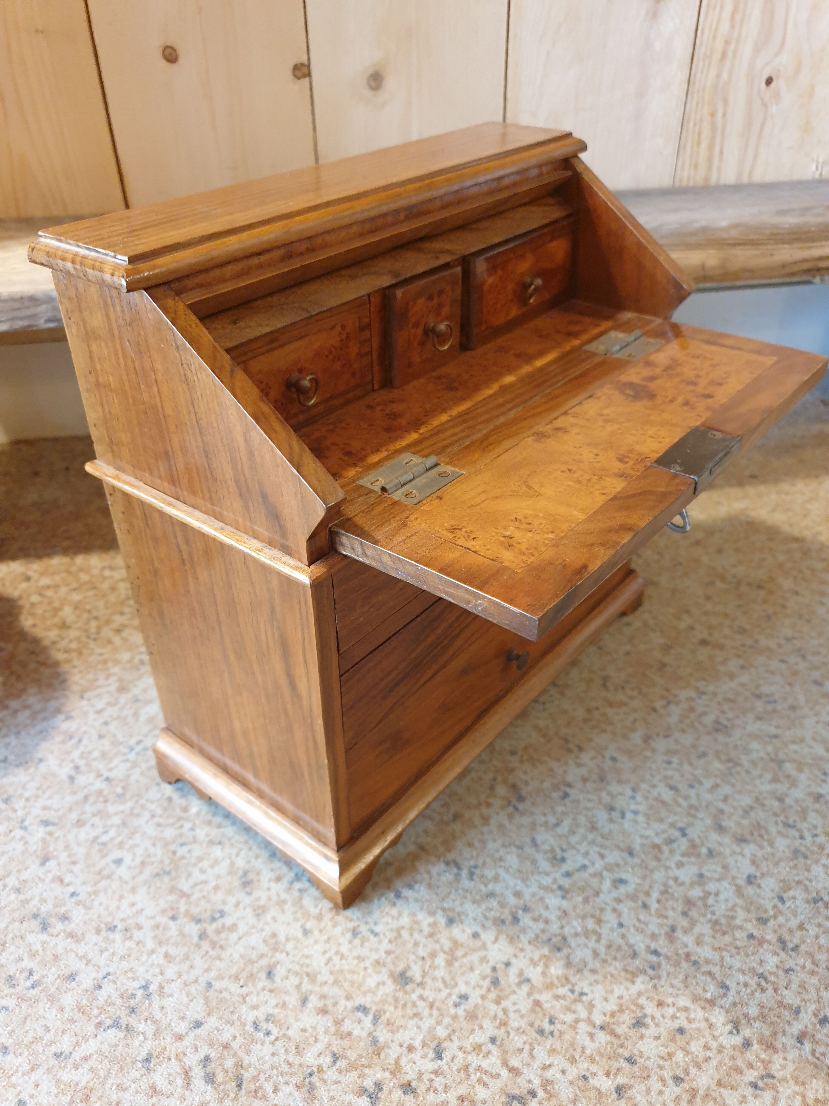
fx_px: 830
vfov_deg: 67.3
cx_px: 414
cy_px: 553
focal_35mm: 26
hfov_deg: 53.1
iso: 320
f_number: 1.5
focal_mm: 4.3
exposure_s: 1/25
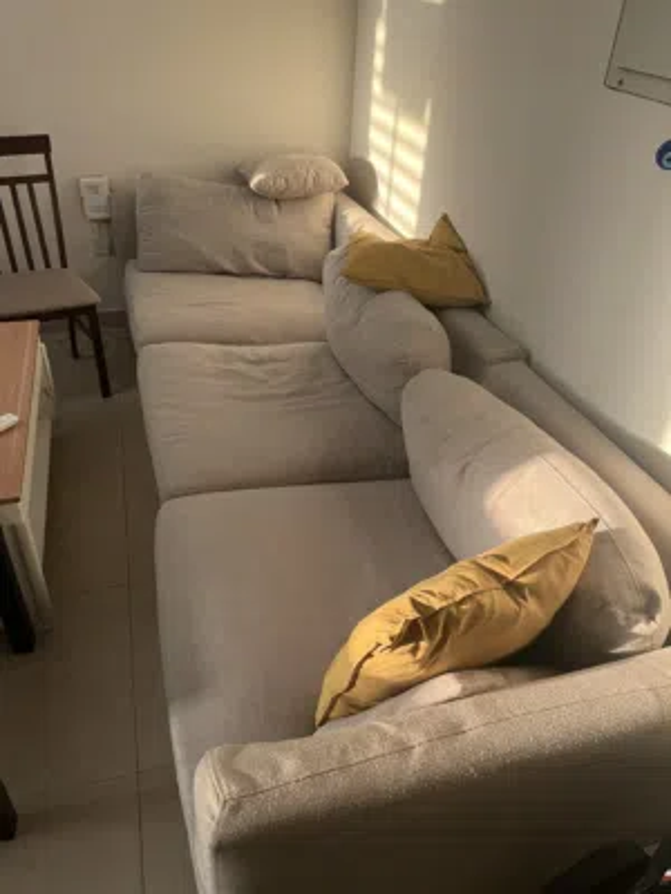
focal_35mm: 26
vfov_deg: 67.3
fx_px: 672
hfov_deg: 53.1
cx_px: 336
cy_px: 447
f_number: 1.5
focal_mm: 5.7
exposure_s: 1/60
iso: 320
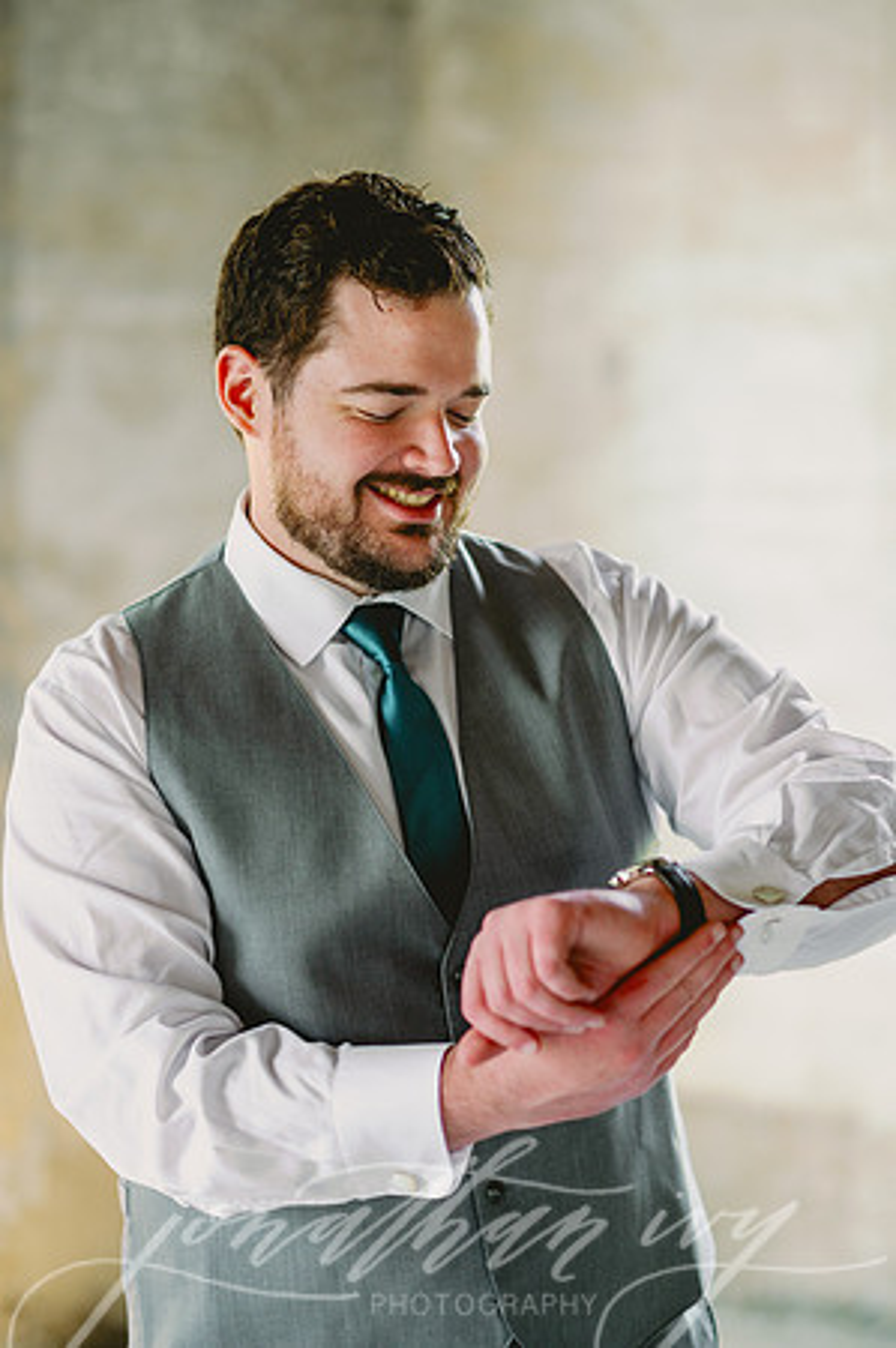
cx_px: 448
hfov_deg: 16.0
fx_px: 3180
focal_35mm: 85
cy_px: 674
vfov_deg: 23.9
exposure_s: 1/320
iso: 400
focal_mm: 85
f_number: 2.2
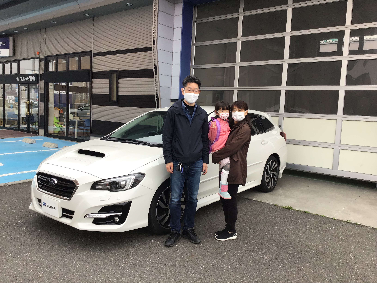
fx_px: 338
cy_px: 142
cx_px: 188
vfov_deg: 45.4
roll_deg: -2.7
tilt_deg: -3.6
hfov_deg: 58.4
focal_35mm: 31
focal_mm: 3.3
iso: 32
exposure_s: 1/60
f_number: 2.4
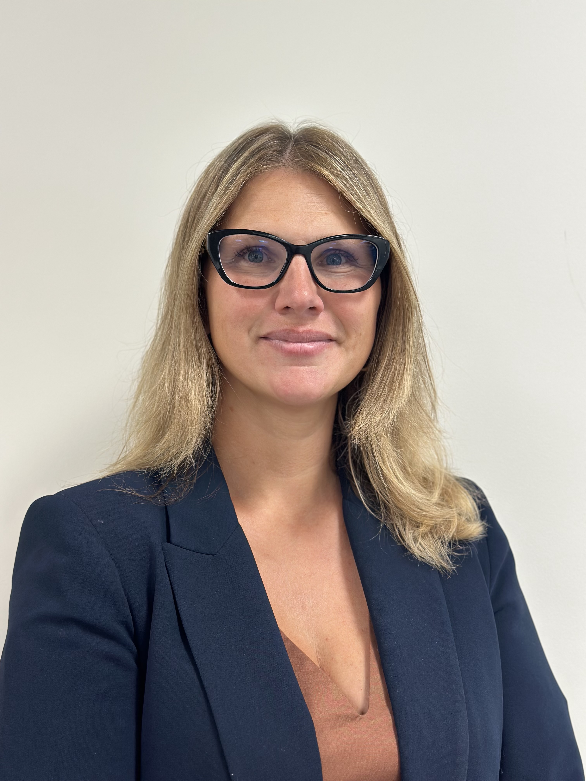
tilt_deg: +2.3
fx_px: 1083
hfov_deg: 30.3
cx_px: 293
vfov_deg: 39.7
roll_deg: -0.2
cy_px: 390
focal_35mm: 48
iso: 125
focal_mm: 6.86
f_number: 1.78
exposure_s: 1/50
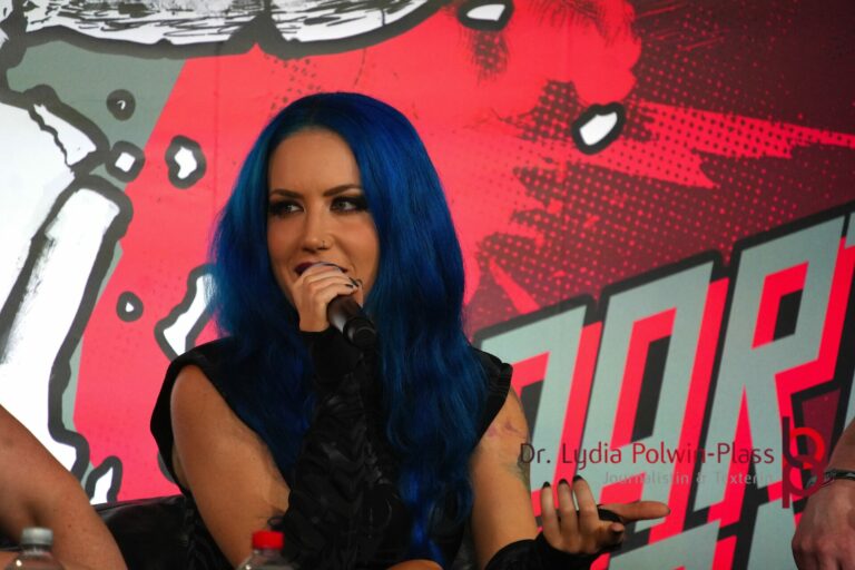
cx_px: 428
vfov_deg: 4.0
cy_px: 285
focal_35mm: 340
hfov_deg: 6.1
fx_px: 8086
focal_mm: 227
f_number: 6.3
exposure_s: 1/400
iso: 2000
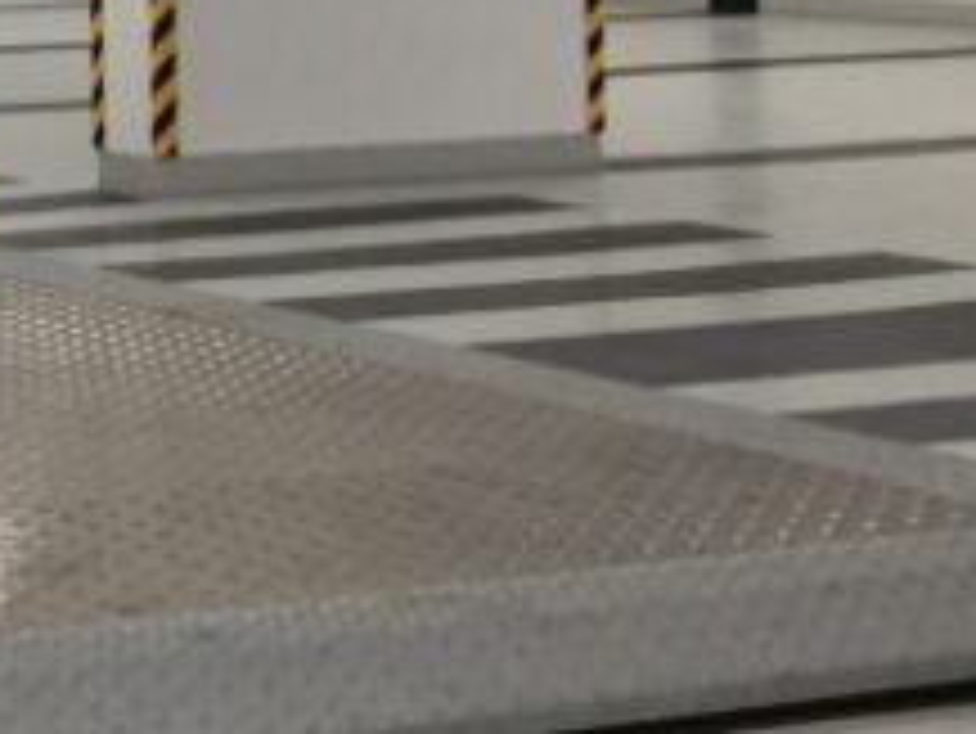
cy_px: 68
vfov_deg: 13.7
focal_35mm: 107
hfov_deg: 17.7
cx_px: -126
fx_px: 3019
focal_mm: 4.15
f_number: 2.2
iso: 64
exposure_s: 1/33
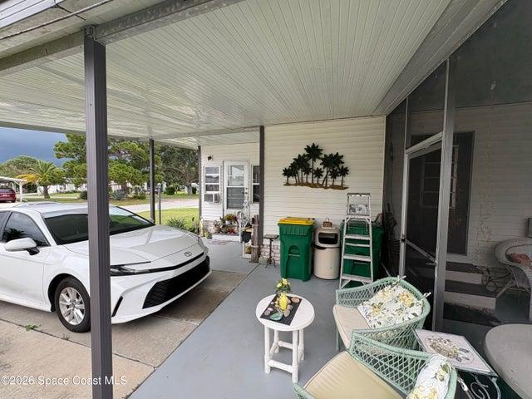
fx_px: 215
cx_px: 266
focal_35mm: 14
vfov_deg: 85.7
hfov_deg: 102.1
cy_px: 200
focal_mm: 2.22
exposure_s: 1/223
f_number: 2.2
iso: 40
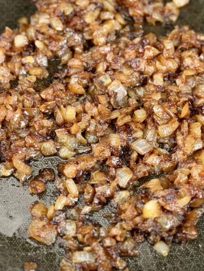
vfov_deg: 29.3
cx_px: 133
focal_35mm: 66
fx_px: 518
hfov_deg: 22.2
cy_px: 106
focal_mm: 6.76
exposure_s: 1/288
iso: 80
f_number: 1.78
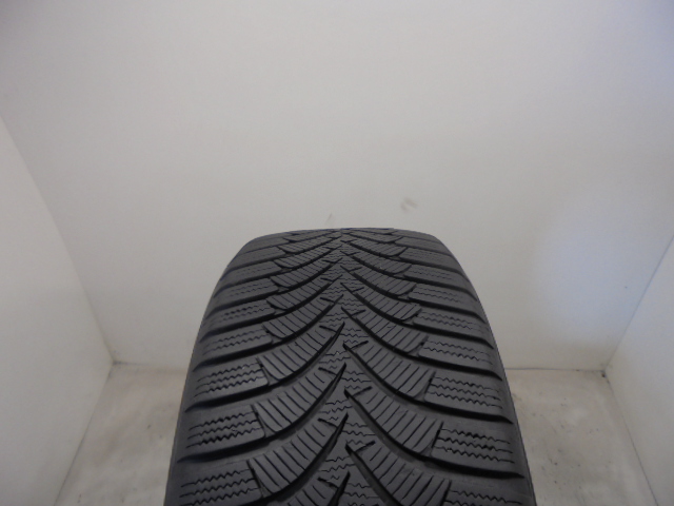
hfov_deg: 67.3
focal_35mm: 26
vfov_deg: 53.1
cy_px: 253
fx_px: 506
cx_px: 337
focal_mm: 4.6
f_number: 3.5
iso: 100
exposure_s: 1/30
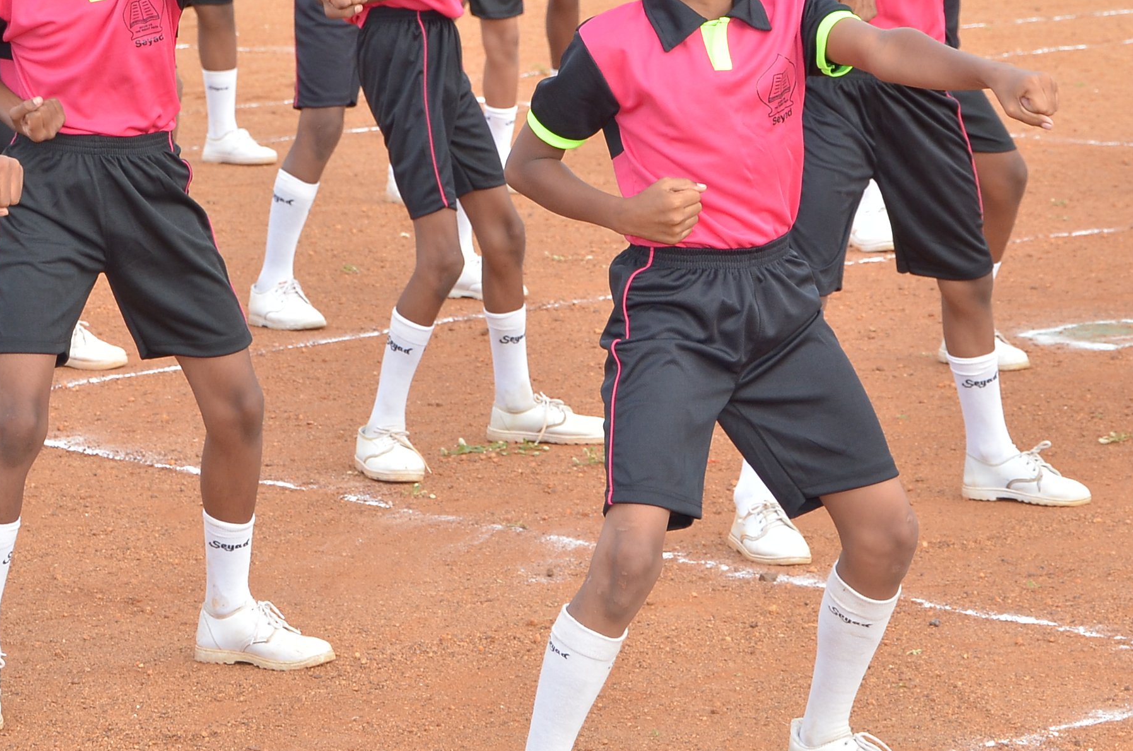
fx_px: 5622
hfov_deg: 11.5
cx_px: 624
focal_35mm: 179
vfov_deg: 7.6
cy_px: 14
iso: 400
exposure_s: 1/160
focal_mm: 58
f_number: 7.1
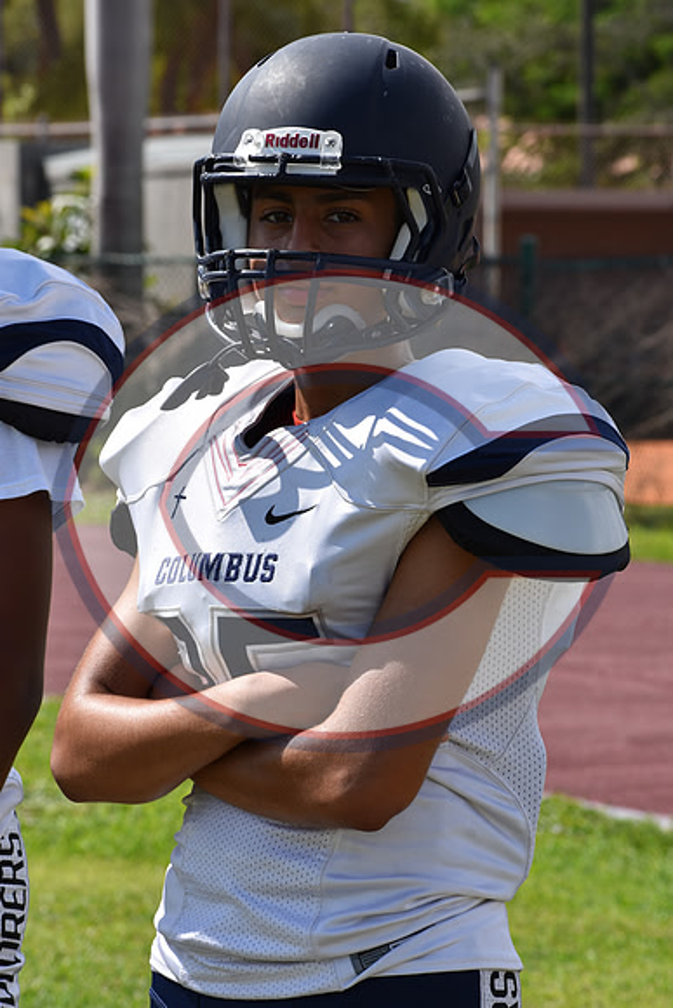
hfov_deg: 6.3
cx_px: 336
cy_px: 504
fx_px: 6095
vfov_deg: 9.5
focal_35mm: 218
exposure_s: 1/200
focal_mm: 145
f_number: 11
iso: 100
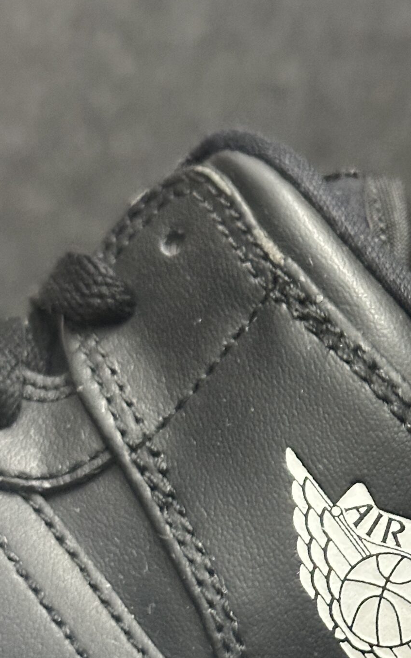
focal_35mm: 96
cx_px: 371
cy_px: 592
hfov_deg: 13.5
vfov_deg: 21.2
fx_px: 1721
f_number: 1.78
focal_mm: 6.86
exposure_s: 1/36
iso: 500
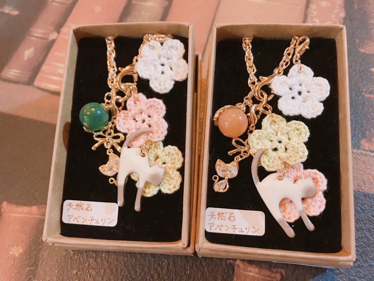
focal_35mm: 28
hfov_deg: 63.4
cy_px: 140
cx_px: 187
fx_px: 303
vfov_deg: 49.7
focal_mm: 3.99
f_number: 1.8
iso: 80
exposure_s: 1/15
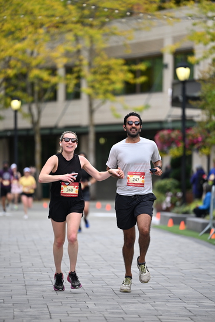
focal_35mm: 200
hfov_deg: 6.9
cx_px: 108
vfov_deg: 10.3
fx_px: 1790
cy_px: 161
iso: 640
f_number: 2.8
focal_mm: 200
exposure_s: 1/2000
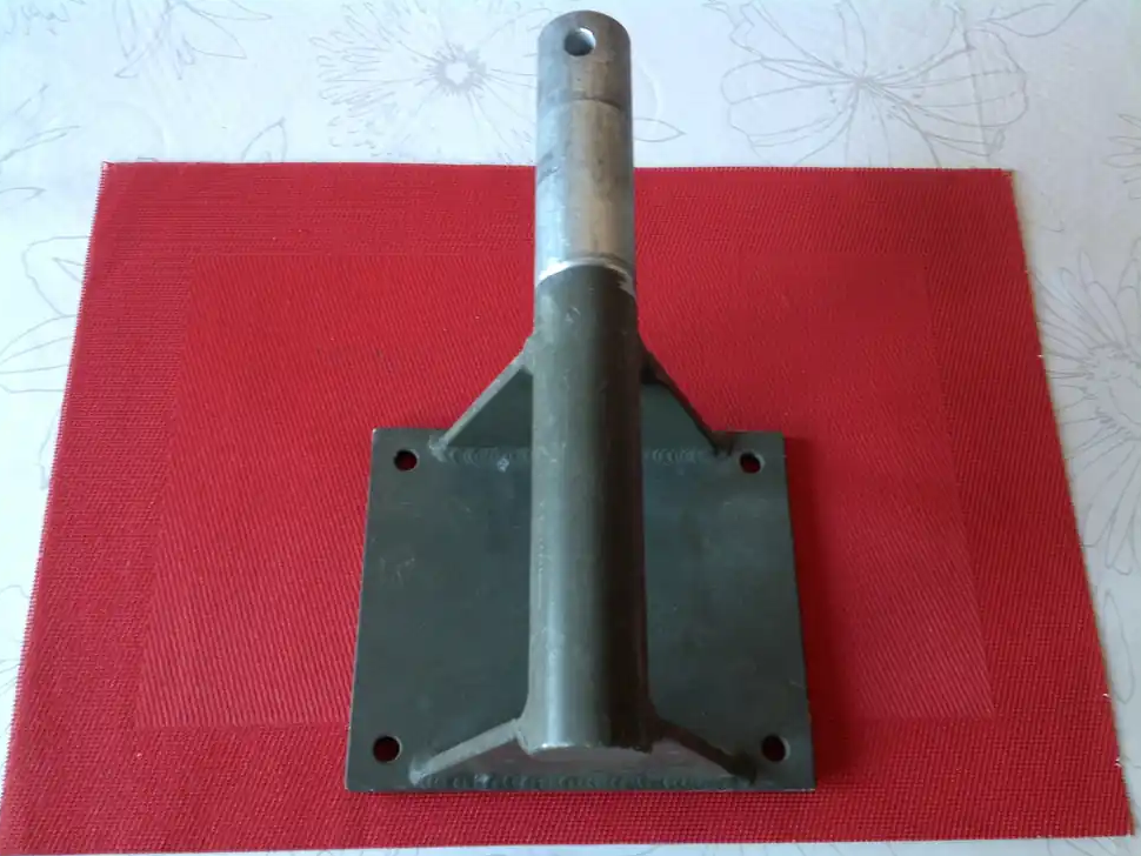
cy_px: 436
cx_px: 580
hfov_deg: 51.3
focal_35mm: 36
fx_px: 1187
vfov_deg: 39.7
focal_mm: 4.28
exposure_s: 1/15
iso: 80
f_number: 2.4
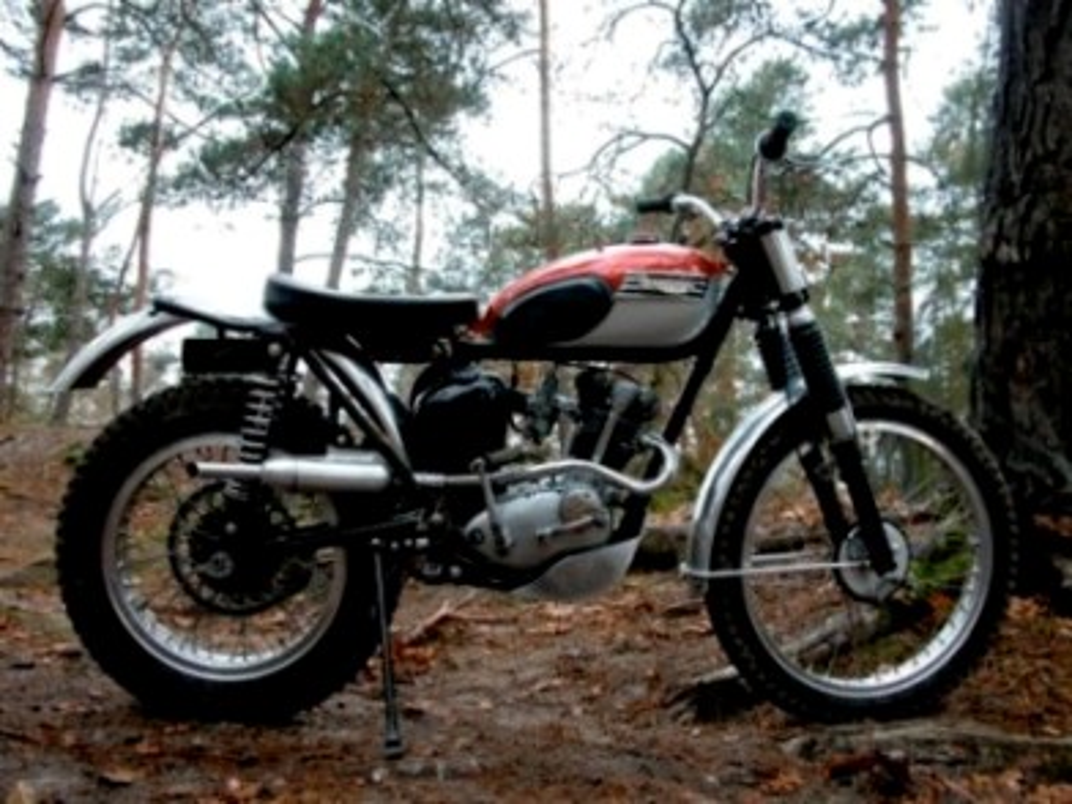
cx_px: 536
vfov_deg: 40.7
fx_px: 1084
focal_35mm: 35
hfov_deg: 52.6
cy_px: 402
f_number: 2.8
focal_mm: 8.9
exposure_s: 1/44.8
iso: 100
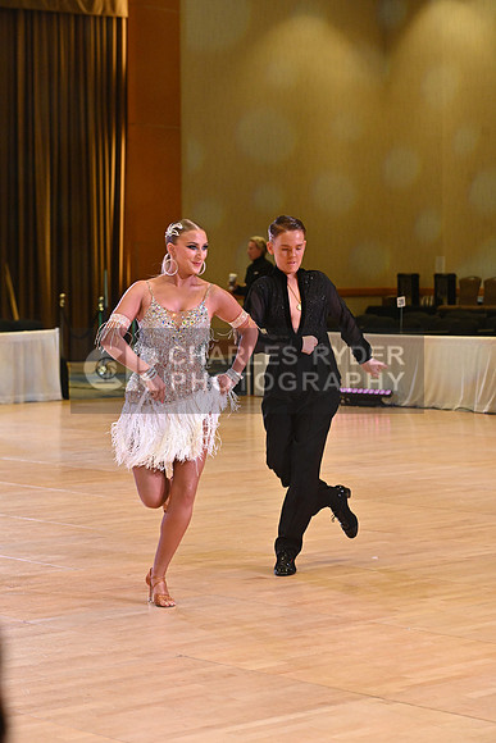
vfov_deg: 21.5
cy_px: 372
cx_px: 248
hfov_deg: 14.4
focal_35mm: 95
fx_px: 1962
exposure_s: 1/400
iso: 4000
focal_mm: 95
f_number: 5.6
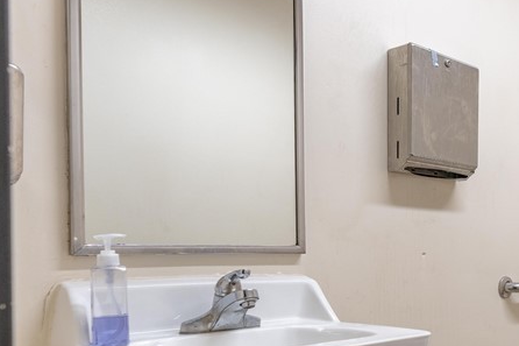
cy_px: 257
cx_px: 553
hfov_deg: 41.1
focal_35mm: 39
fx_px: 562
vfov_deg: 33.5
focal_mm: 16
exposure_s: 1/50
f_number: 4
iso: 400
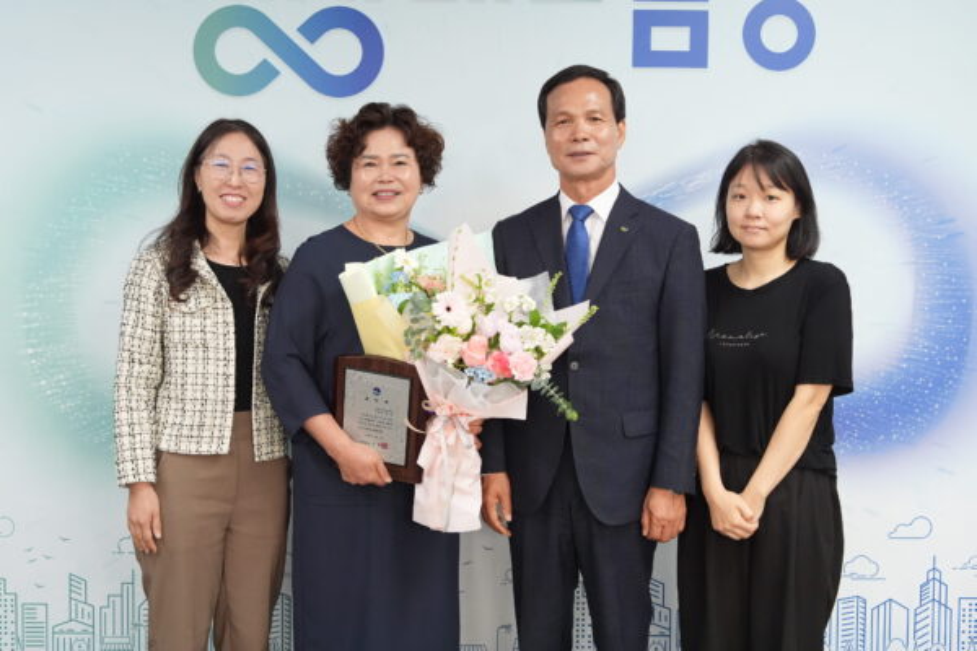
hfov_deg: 35.6
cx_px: 488
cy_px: 326
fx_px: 1520
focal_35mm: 56
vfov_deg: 24.2
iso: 4000
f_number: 4
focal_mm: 56
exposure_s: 1/320
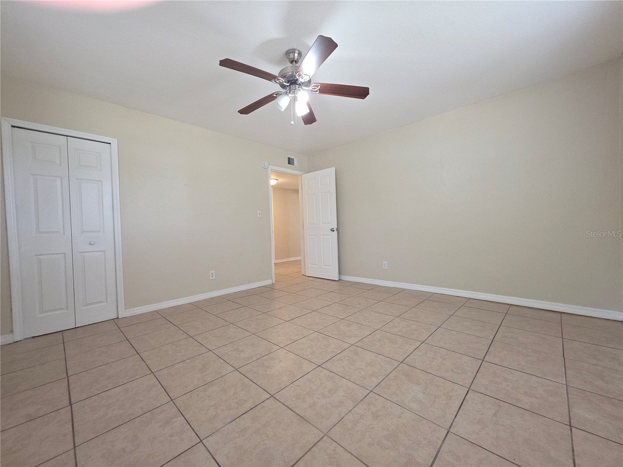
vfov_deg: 89.9
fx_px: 234
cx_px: 312
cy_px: 234
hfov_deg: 106.2
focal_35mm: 13
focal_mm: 2.2
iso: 125
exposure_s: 1/60
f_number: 1.9
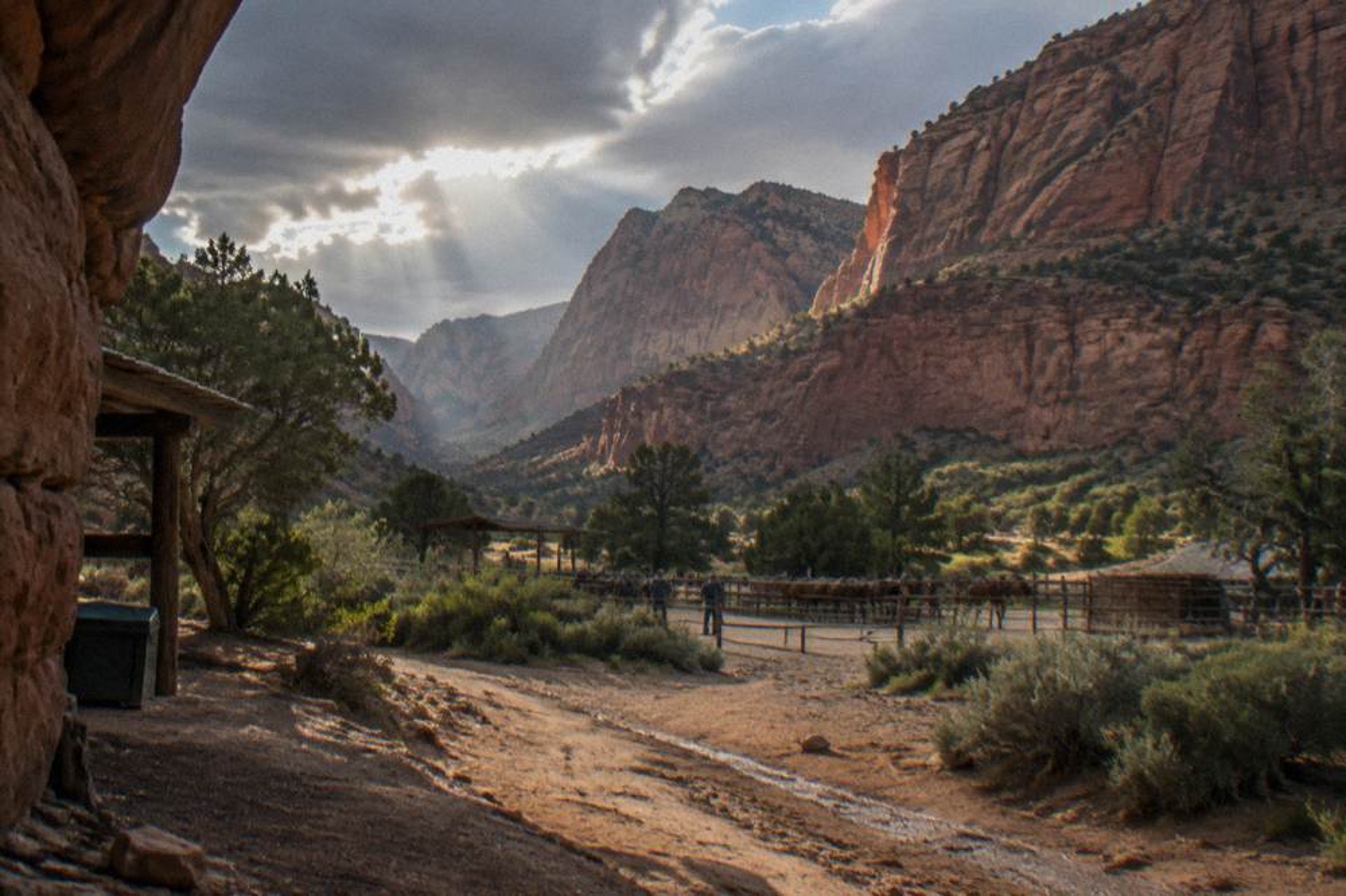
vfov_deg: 37.8
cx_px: 673
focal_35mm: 35
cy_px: 448
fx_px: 1308
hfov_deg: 54.5
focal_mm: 35
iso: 4000
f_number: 8
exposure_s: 1/25
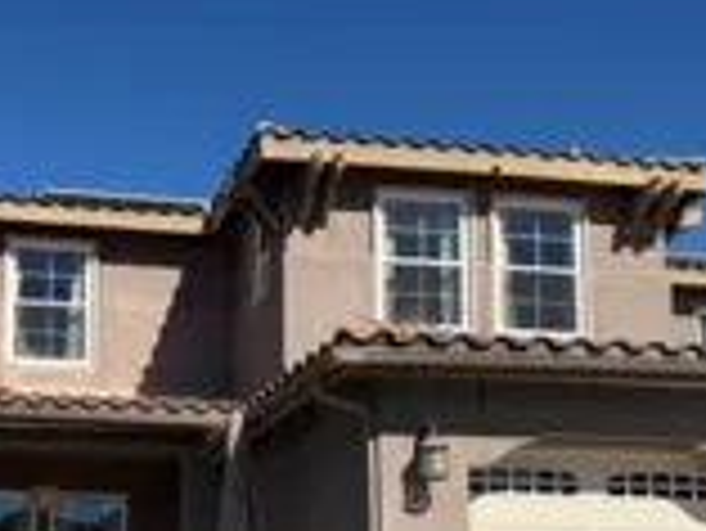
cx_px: 148
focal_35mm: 55
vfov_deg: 25.7
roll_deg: -0.2
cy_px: 482
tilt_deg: +8.3
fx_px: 1123
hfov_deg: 33.9
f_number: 1.78
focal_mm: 6.76
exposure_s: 1/5319
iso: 80
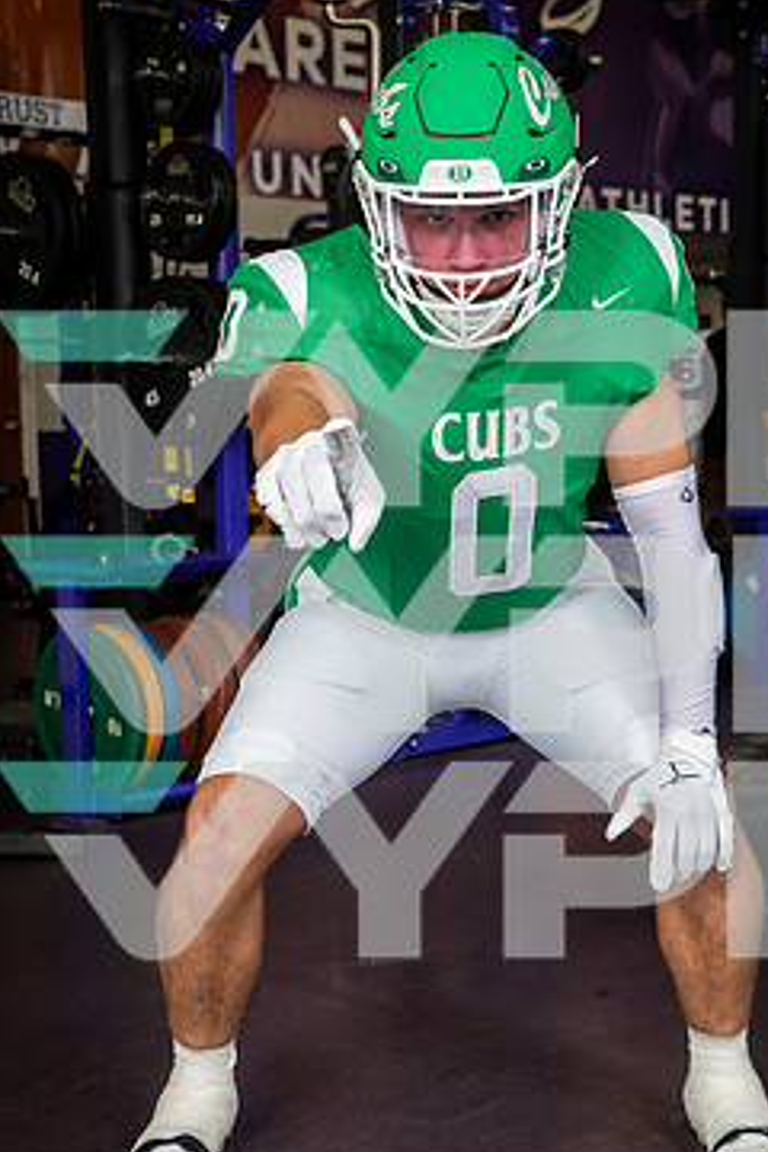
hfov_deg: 20.9
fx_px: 2080
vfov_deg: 30.9
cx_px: 474
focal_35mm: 65
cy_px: 637
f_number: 7.1
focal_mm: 52
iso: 800
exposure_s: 1/250
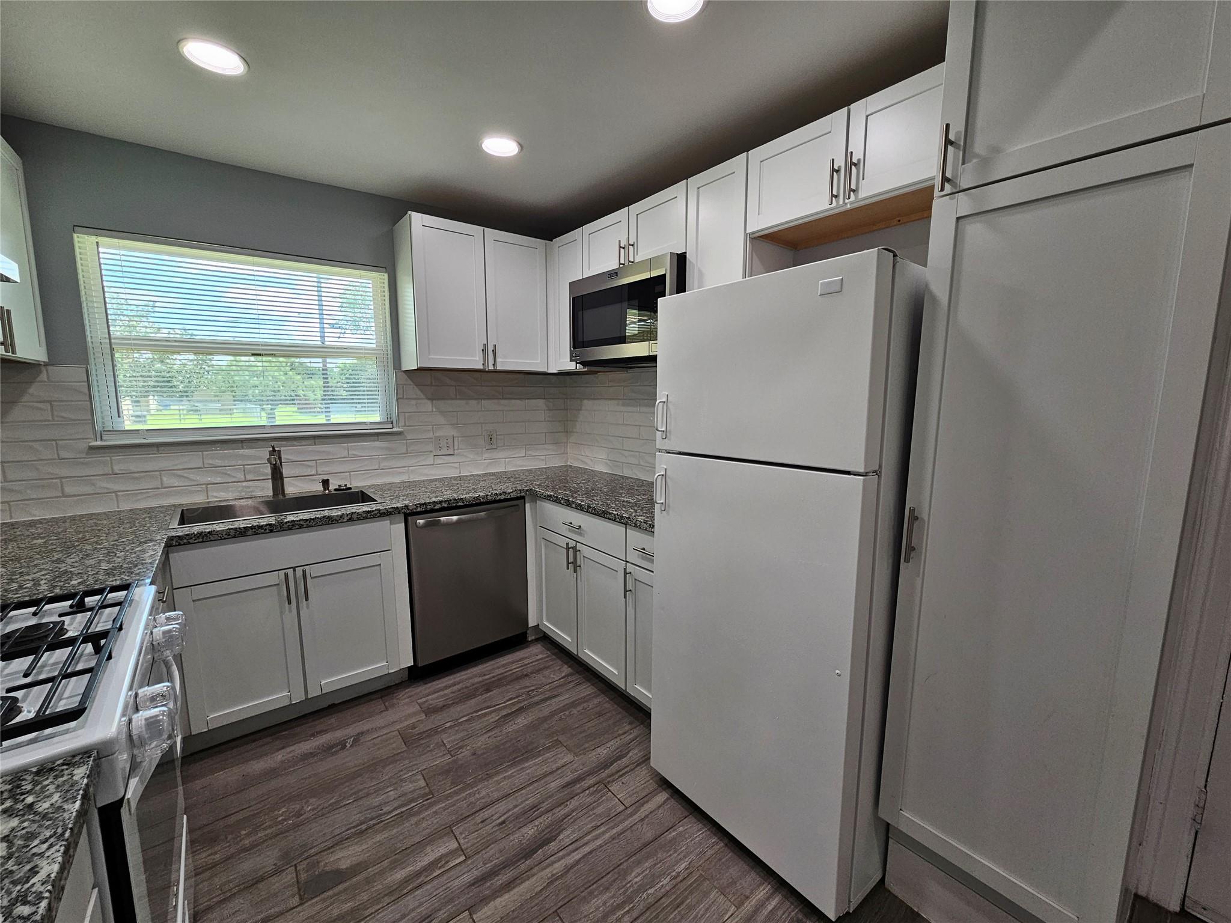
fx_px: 462
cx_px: 616
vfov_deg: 89.9
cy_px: 462
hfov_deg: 106.2
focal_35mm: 13
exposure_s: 1/120
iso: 80
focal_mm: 2.2
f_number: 2.2
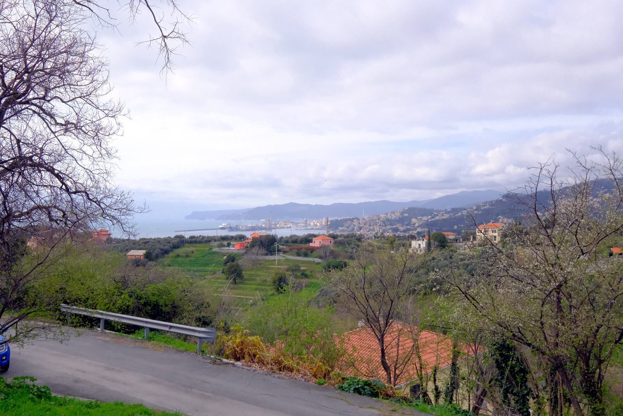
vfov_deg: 43.6
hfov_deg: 61.9
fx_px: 519
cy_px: 208
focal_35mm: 30
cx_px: 312
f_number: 10
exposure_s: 1/3500
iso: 5000
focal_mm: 20
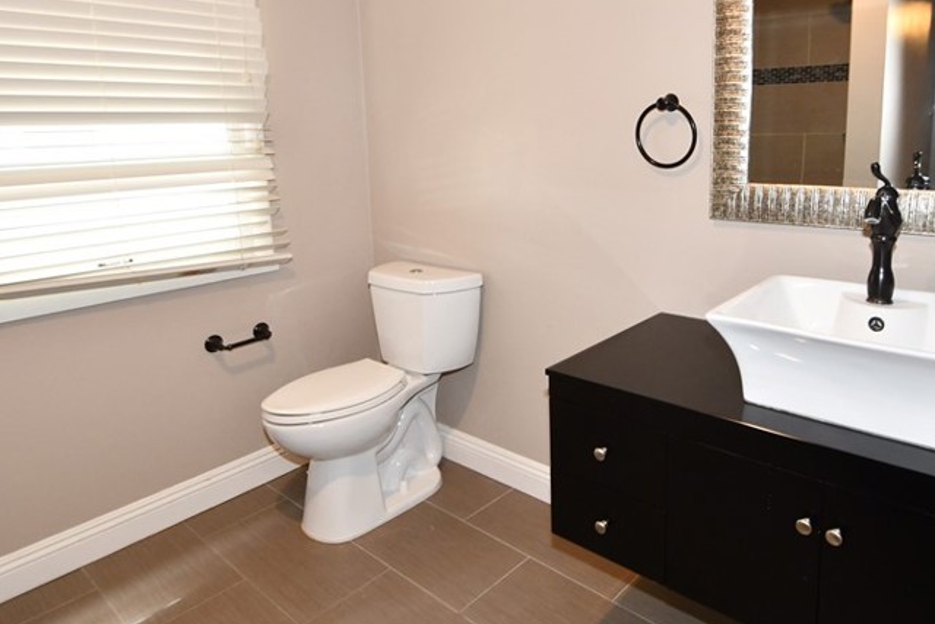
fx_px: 623
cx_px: 549
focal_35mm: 24
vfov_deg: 52.7
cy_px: 243
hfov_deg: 73.1
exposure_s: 1/60
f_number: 4
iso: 1000
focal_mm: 10
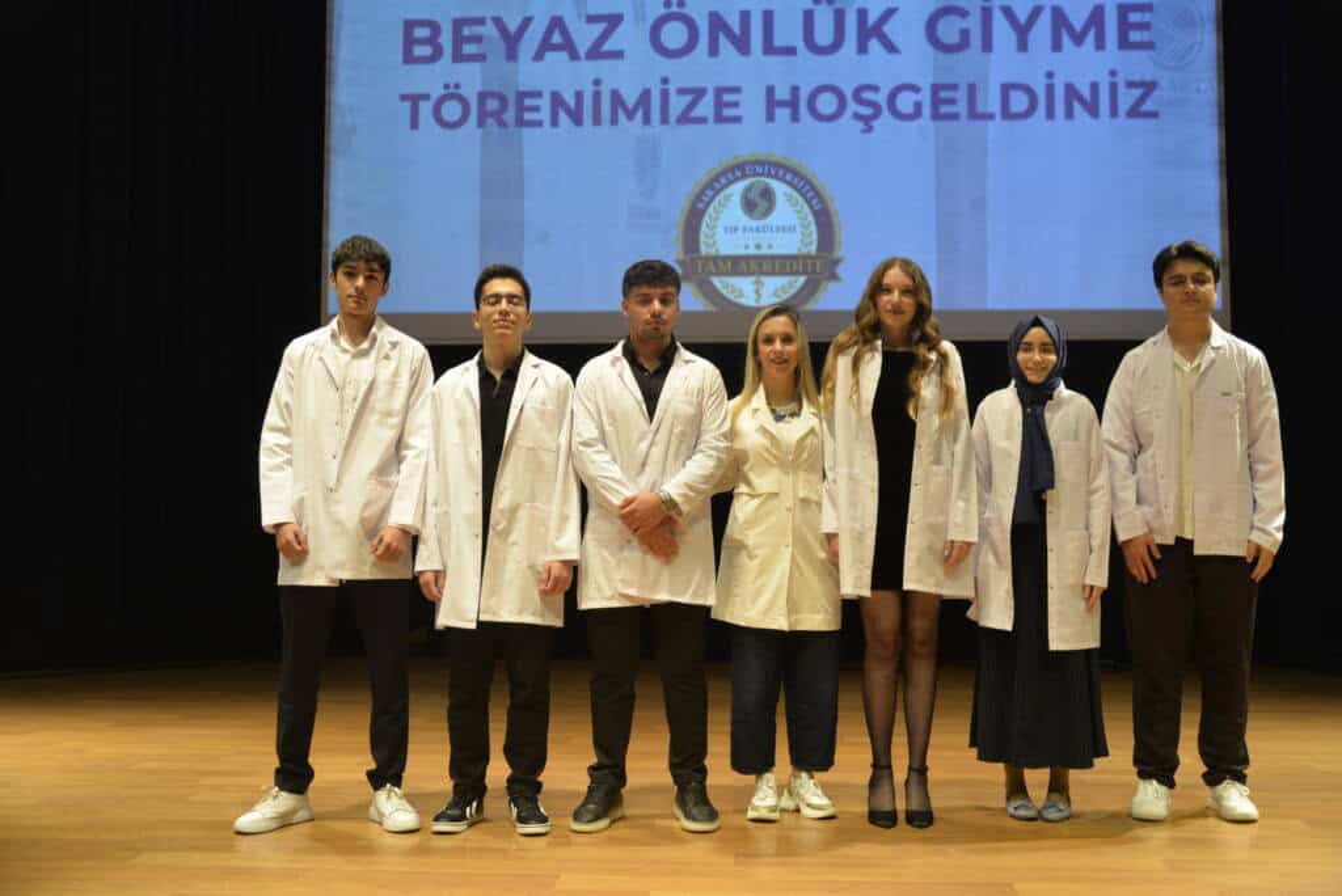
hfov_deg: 50.7
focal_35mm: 38
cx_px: 671
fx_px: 1417
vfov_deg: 35.1
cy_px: 448
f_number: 4
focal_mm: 38
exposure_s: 1/50
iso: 800
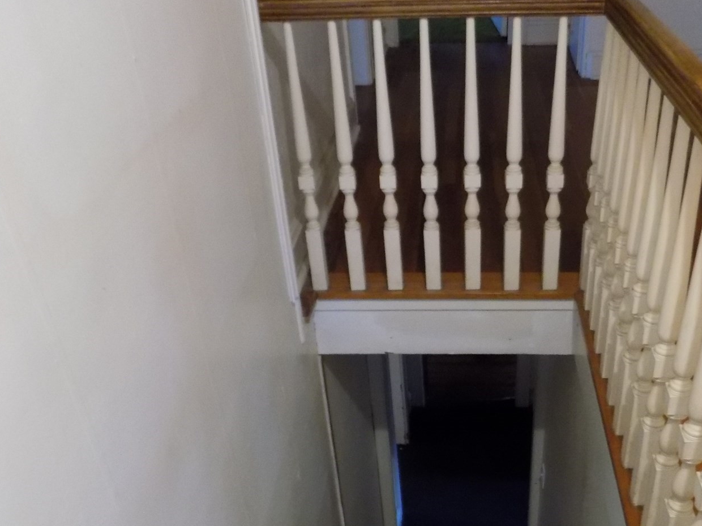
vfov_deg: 36.8
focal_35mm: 38
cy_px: 395
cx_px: 413
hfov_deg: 48.7
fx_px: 771
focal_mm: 4
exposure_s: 1/10
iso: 400
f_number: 3.1
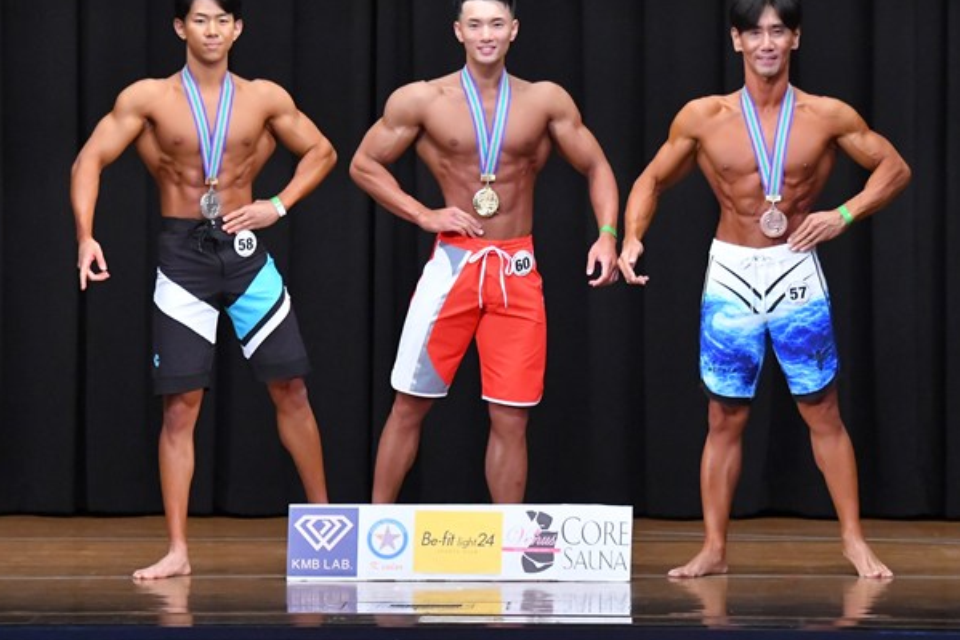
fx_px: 6451
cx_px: 475
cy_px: 269
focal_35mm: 242
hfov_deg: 8.5
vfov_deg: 5.7
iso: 8000
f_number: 5.6
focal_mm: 125
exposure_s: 1/400
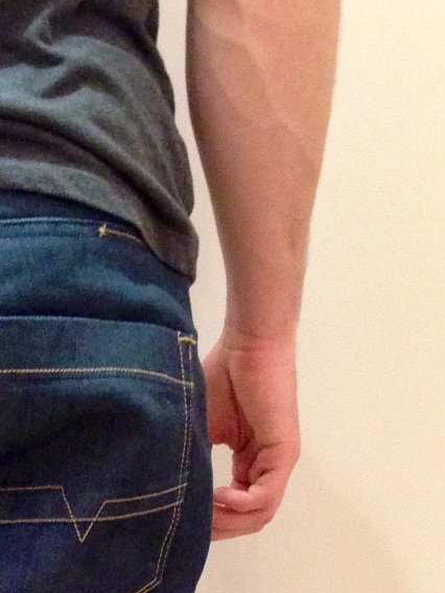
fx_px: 2040
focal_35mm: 119
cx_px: -67
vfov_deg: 15.4
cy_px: 871
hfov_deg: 12.2
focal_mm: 4.12
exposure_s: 1/20
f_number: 2.4
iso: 320
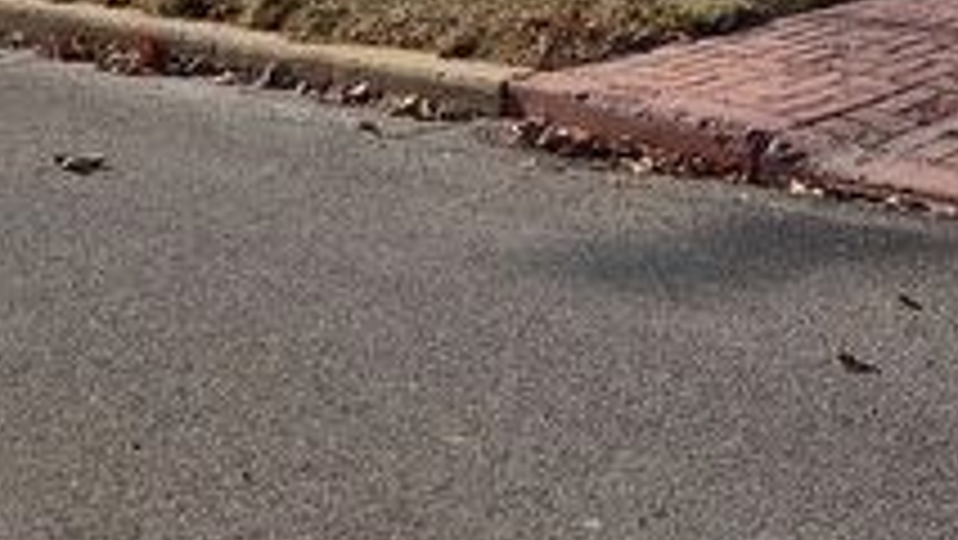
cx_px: 931
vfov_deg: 10.8
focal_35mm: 94
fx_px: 2389
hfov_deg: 21.9
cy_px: -796
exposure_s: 1/1449
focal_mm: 5.4
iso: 25
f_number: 1.8
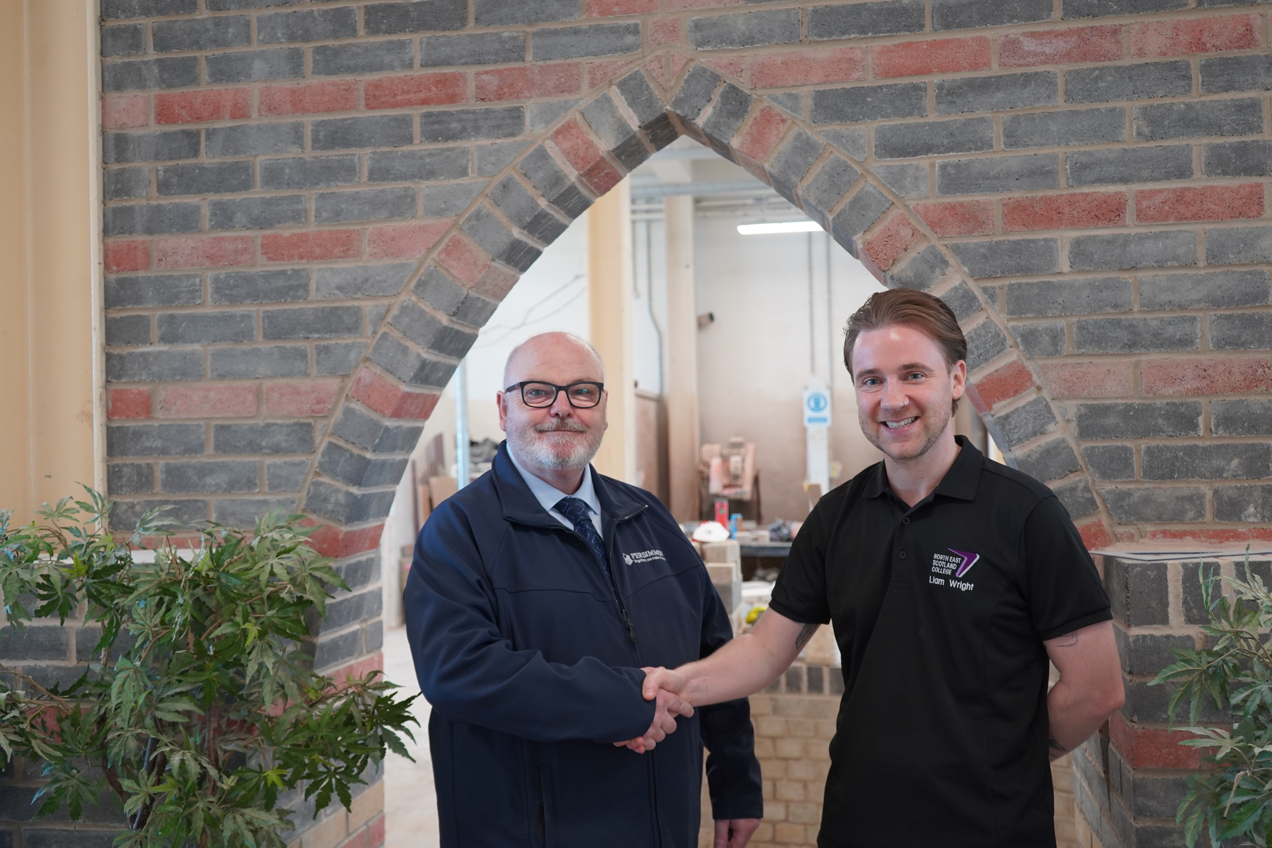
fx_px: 1237
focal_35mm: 35
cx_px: 636
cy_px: 424
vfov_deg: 37.9
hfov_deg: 54.4
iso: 1250
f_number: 4
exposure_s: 1/160
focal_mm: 35
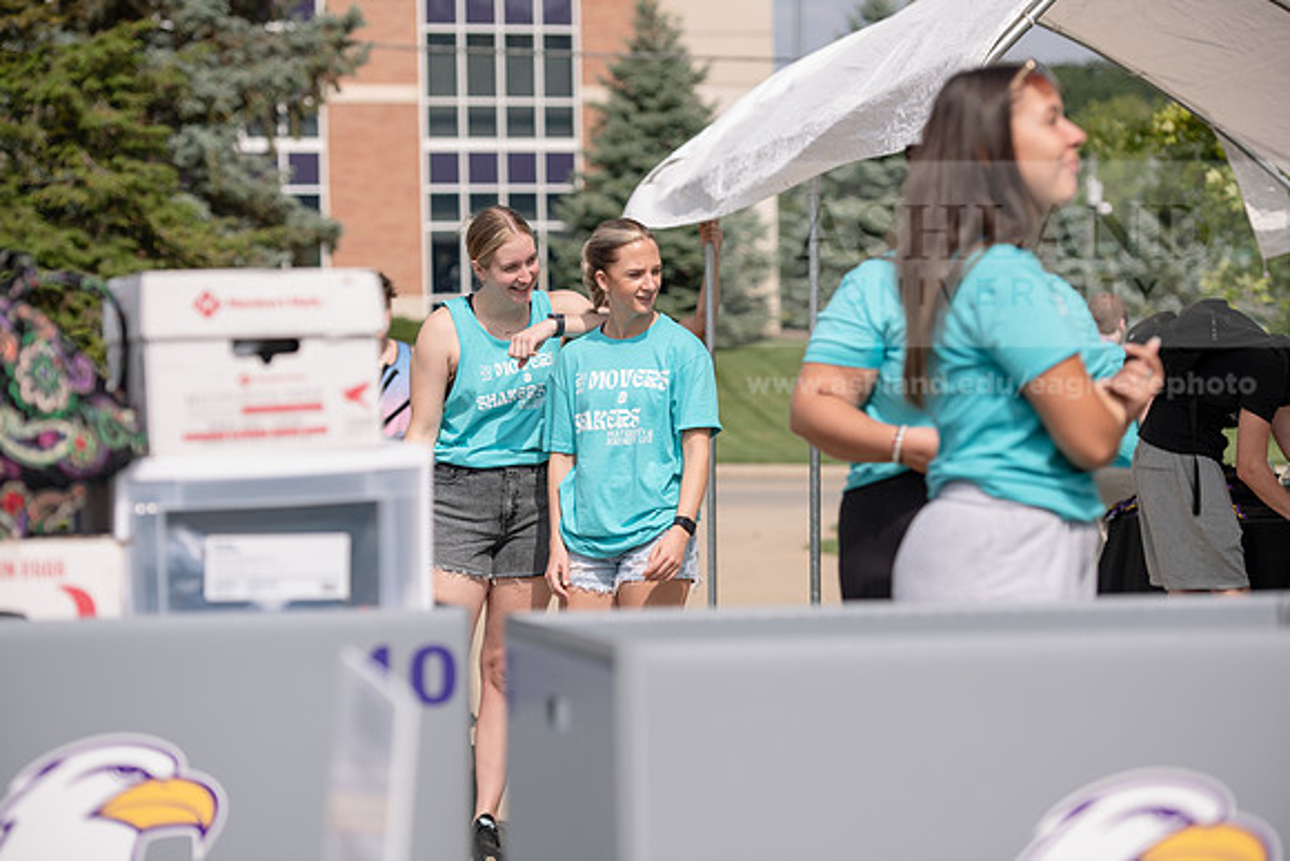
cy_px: 430
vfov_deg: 13.4
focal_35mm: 102
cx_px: 645
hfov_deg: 20.0
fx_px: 3656
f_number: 3.5
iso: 64
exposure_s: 1/800
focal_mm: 102
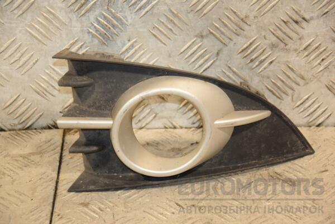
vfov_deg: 10.8
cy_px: 112
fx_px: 1186
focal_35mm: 128
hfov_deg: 16.1
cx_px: 168
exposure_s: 1/100
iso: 800
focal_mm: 85
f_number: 5.6
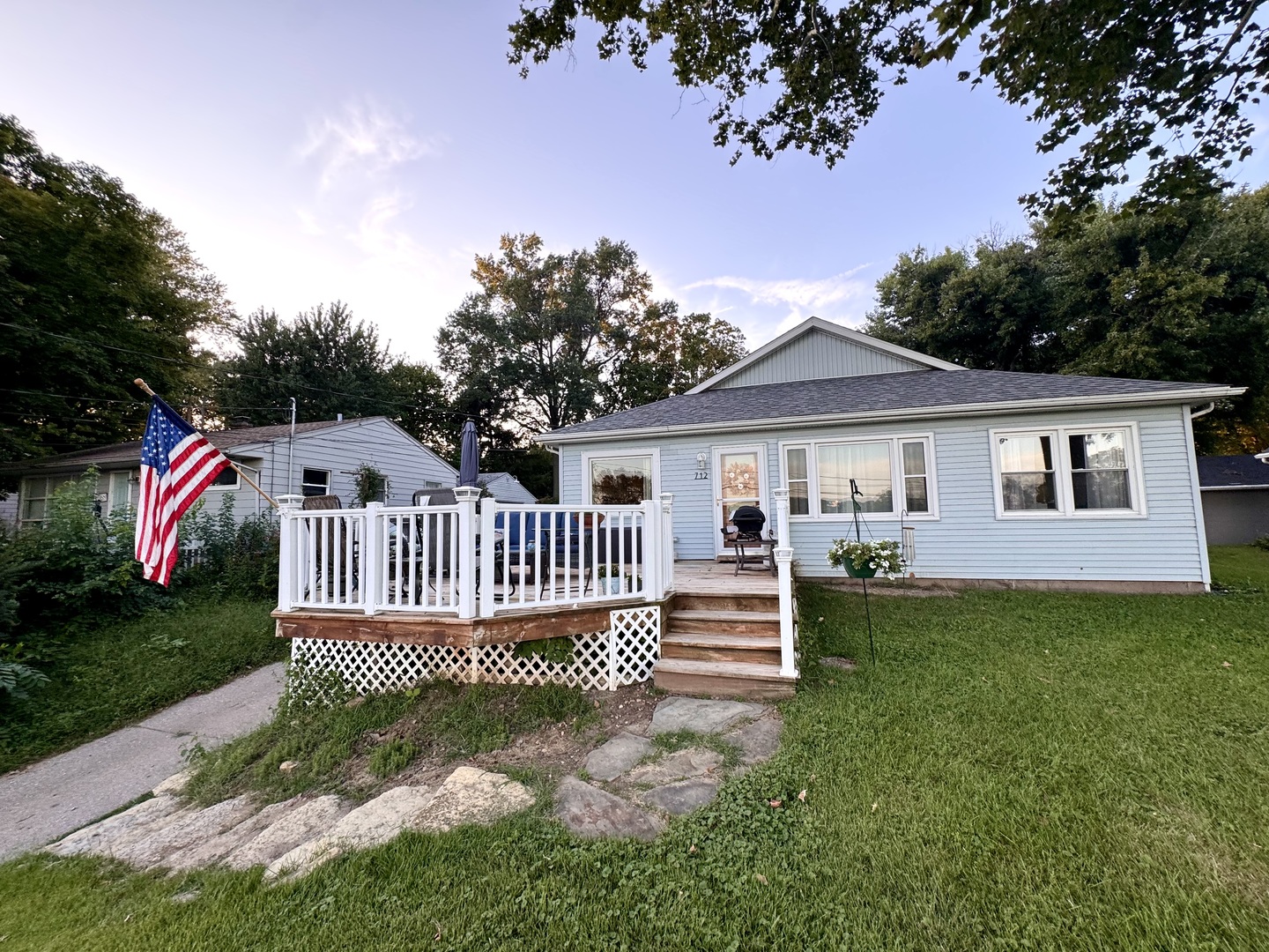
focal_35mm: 14
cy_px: 476
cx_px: 634
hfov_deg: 102.1
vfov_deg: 85.7
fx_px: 513
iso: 40
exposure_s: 1/136
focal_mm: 2.22
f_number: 2.2
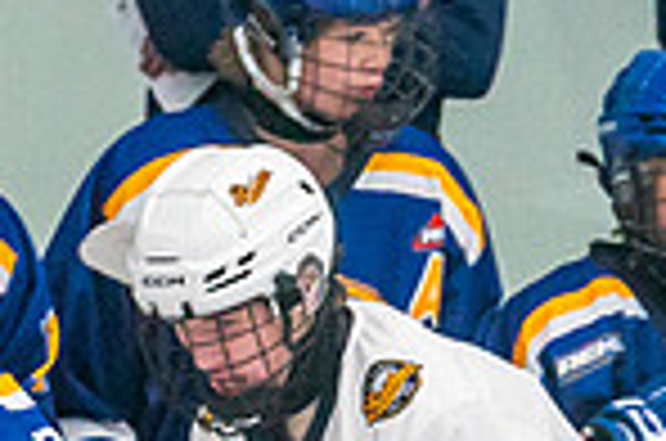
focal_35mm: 1278
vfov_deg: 1.1
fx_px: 23592
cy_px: 989
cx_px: 88
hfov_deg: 1.6
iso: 3200
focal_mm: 184
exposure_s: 1/1250
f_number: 2.8
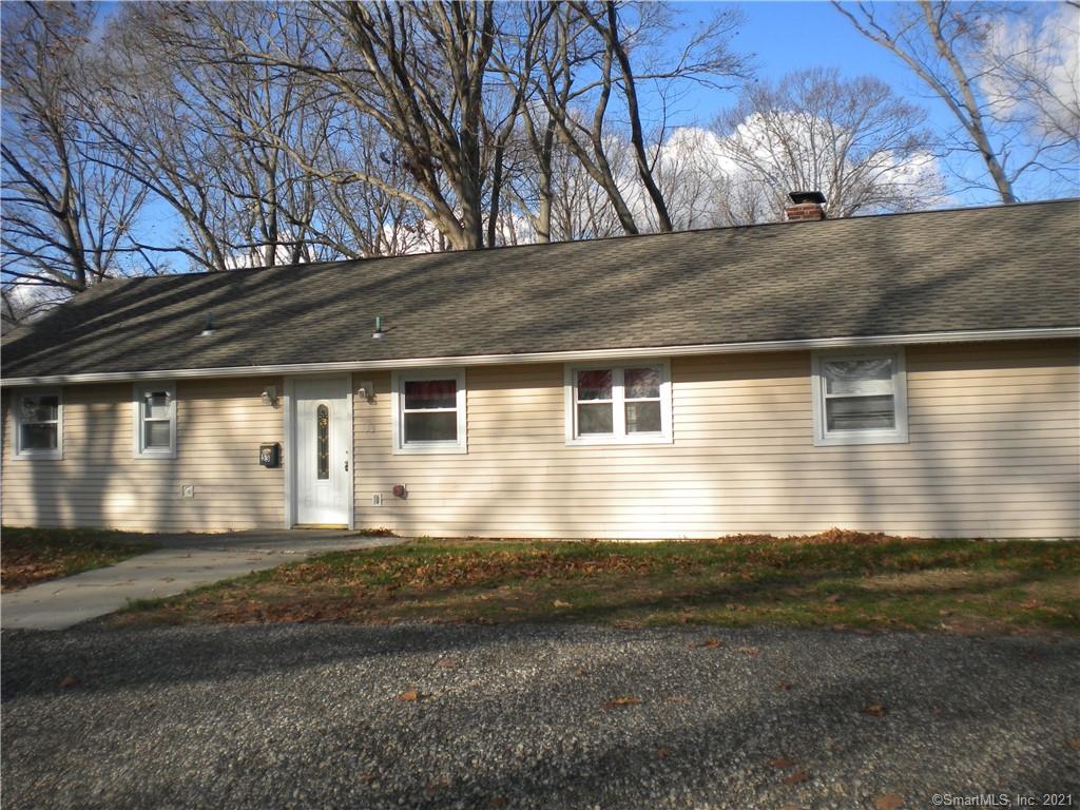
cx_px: 540
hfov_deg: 52.6
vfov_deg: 40.7
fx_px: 1092
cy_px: 405
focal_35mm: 35
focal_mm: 6.3
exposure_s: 1/506
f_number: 4.6
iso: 80
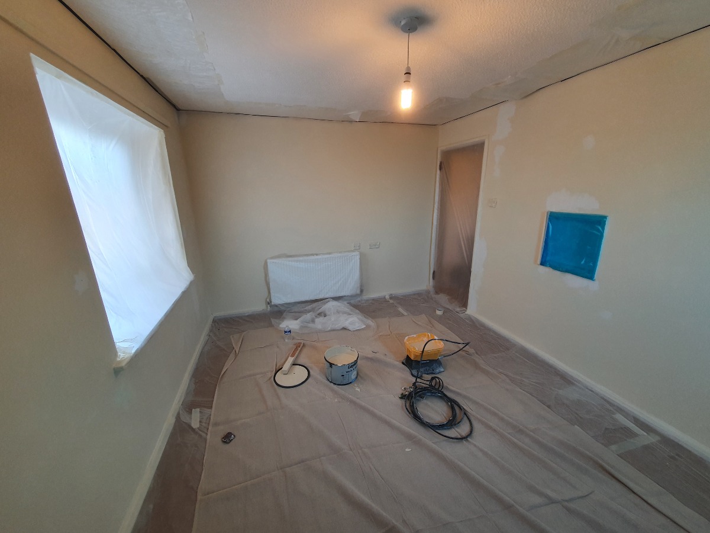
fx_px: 267
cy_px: 266
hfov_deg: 106.2
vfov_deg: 89.9
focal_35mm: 13
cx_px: 355
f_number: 2.2
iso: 80
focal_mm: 1.8
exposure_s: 1/50
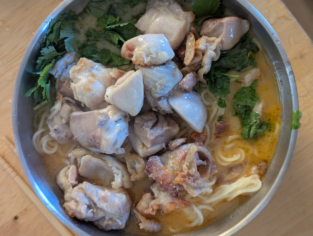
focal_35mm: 48
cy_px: 118
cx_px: 156
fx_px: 435
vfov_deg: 30.3
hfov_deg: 39.6
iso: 397
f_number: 1.85
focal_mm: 6.81
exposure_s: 1/123
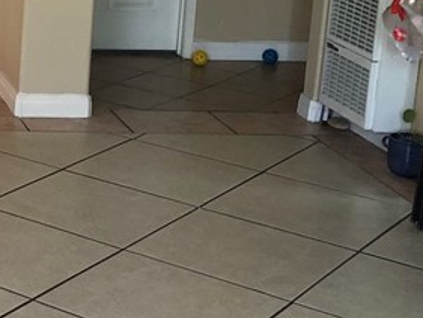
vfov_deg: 14.3
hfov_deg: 16.8
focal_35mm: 102
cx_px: -271
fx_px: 1247
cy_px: 6
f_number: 1.8
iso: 80
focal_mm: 4
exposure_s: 1/8
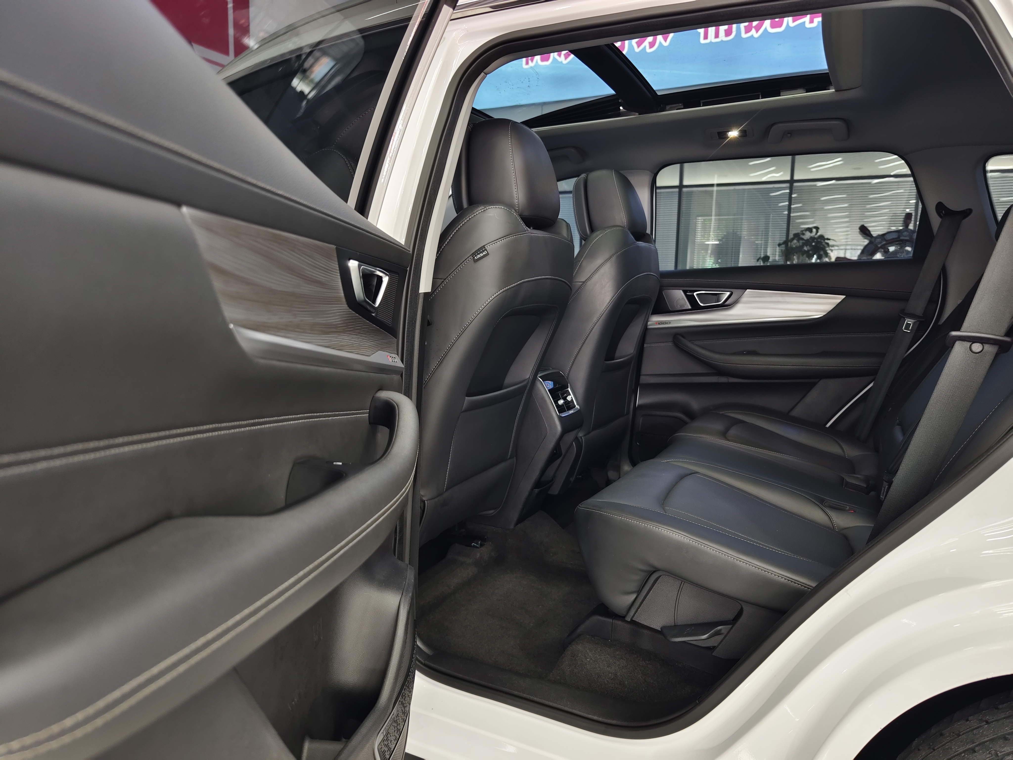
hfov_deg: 73.9
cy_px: 380
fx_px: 673
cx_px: 506
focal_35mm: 23
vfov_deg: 58.9
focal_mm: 8.67
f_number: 1.75
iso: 692
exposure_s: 1/33.3
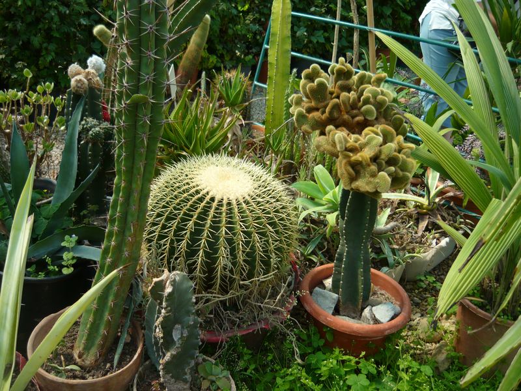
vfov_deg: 42.9
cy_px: 196
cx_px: 260
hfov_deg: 55.4
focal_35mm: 33
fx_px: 497
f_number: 2.8
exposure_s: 1/320
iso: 100
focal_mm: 5.5
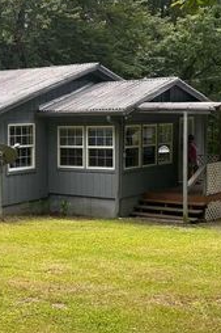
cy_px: 172
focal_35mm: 71
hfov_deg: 18.7
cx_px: 0
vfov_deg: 28.5
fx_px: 655
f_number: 1.5
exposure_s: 1/846
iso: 50
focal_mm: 5.7
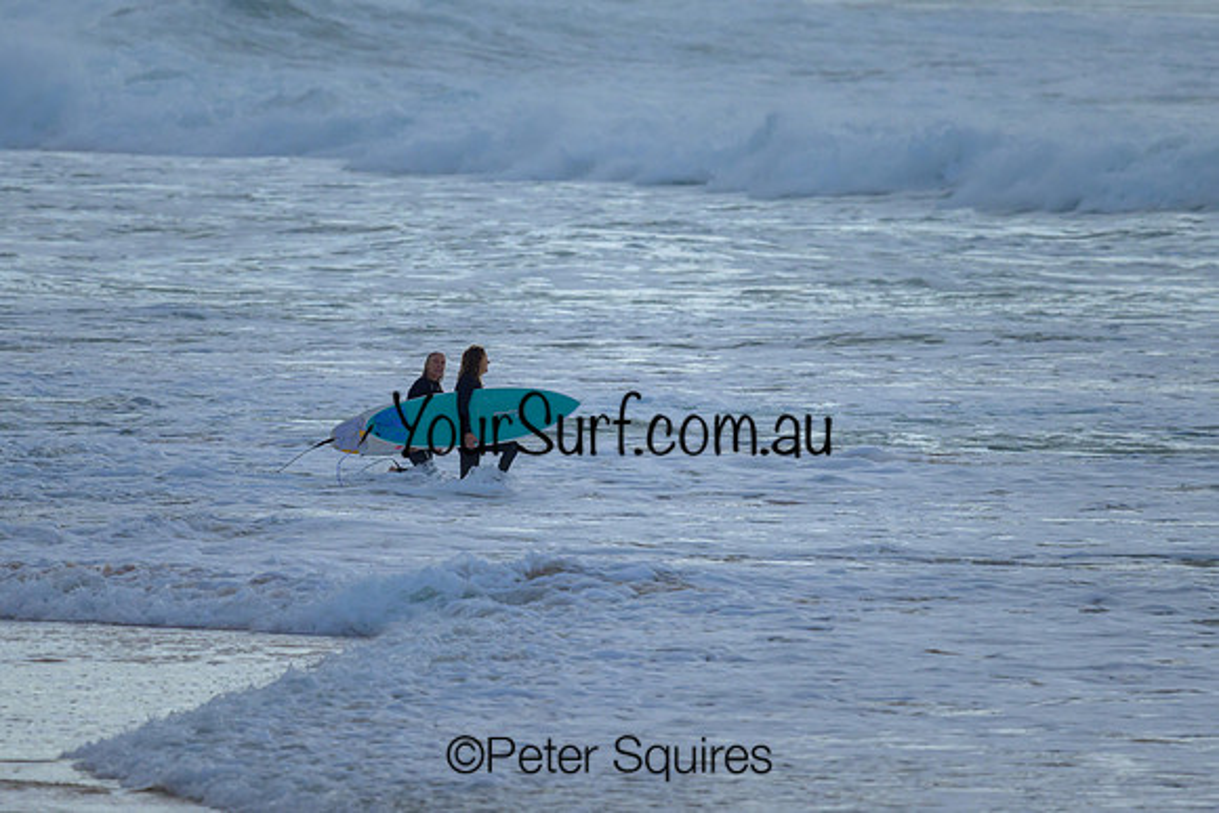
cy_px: 338
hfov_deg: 1.9
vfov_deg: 1.3
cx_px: 605
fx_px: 37208
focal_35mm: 1099
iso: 560
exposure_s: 1/2500
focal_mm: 800
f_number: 6.3
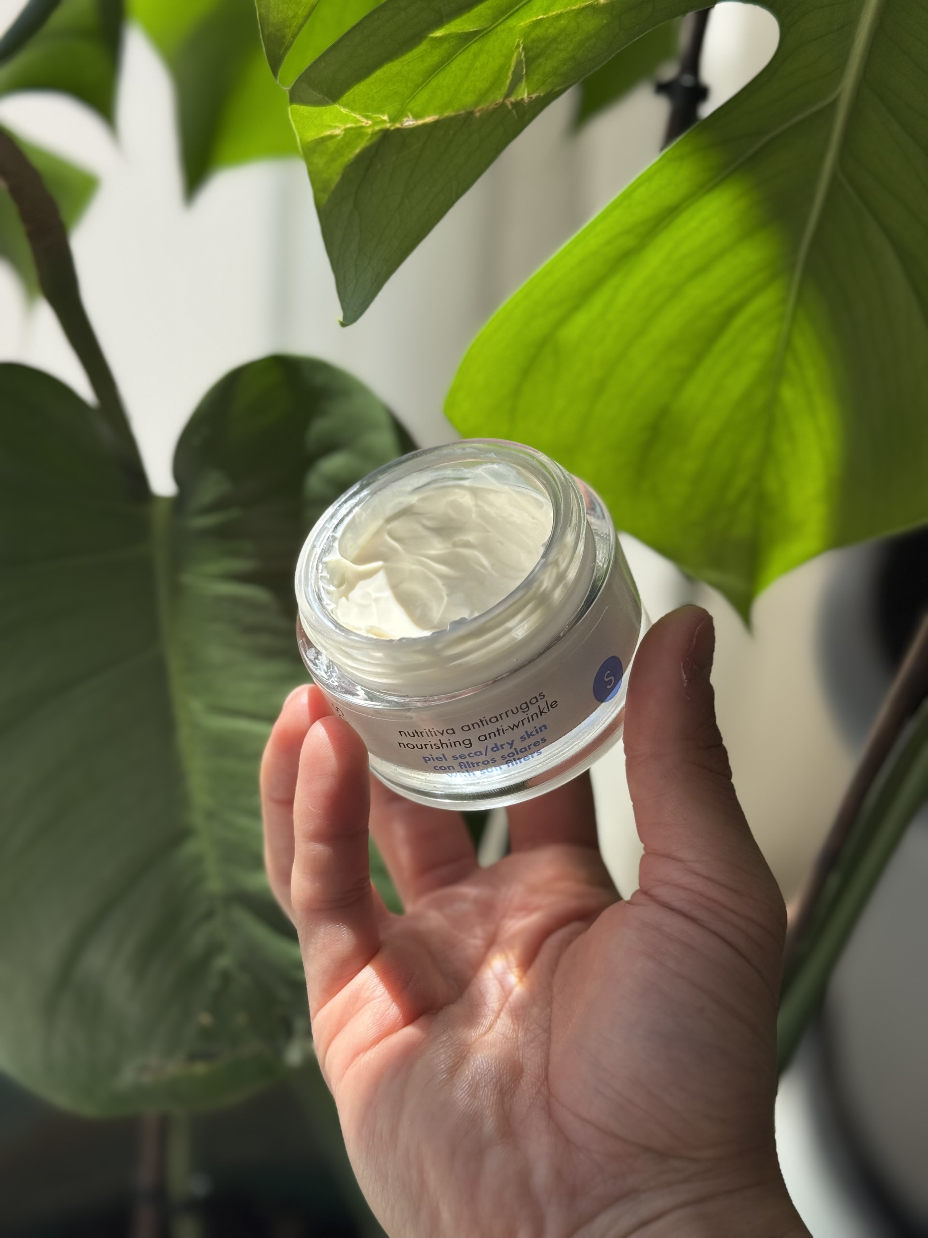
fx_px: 1716
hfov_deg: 30.3
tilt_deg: -37.8
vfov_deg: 39.7
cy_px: 619
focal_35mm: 48
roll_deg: -6.9
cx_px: 464
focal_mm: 6.76
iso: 64
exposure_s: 1/1167
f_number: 1.78
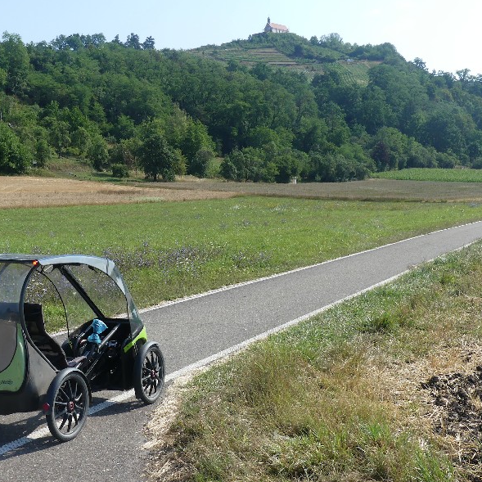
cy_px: 241
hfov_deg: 31.5
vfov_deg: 31.6
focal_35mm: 54
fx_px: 851
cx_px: 187
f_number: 4
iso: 100
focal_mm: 8.1
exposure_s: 1/640
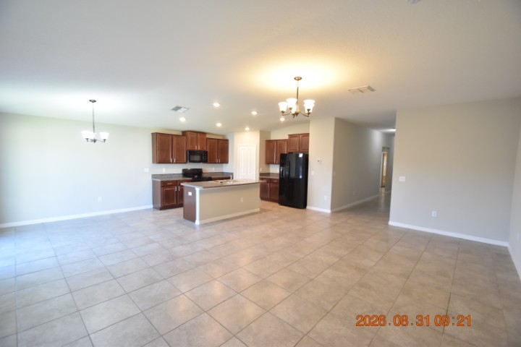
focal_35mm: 15
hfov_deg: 100.4
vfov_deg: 77.3
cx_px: 260
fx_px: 217
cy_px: 174
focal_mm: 10
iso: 800
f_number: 4
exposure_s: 1/60
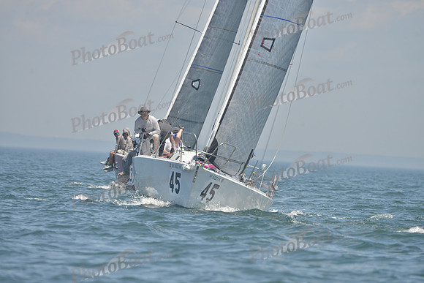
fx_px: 2827
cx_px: 212
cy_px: 142
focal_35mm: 240
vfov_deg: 5.7
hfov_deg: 8.6
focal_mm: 240
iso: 280
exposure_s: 1/1000
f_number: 7.1
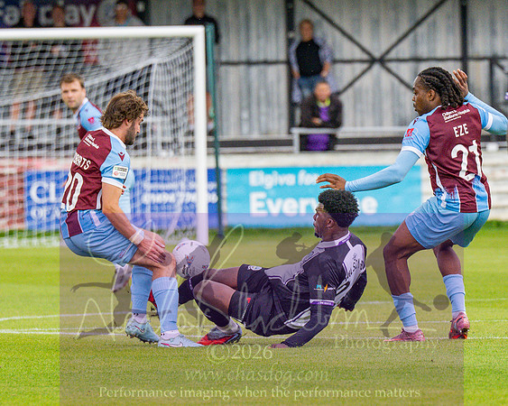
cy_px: 247
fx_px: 9503
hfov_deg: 3.1
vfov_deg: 2.4
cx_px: 475
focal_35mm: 632
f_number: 4
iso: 800
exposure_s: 1/2500
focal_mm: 200
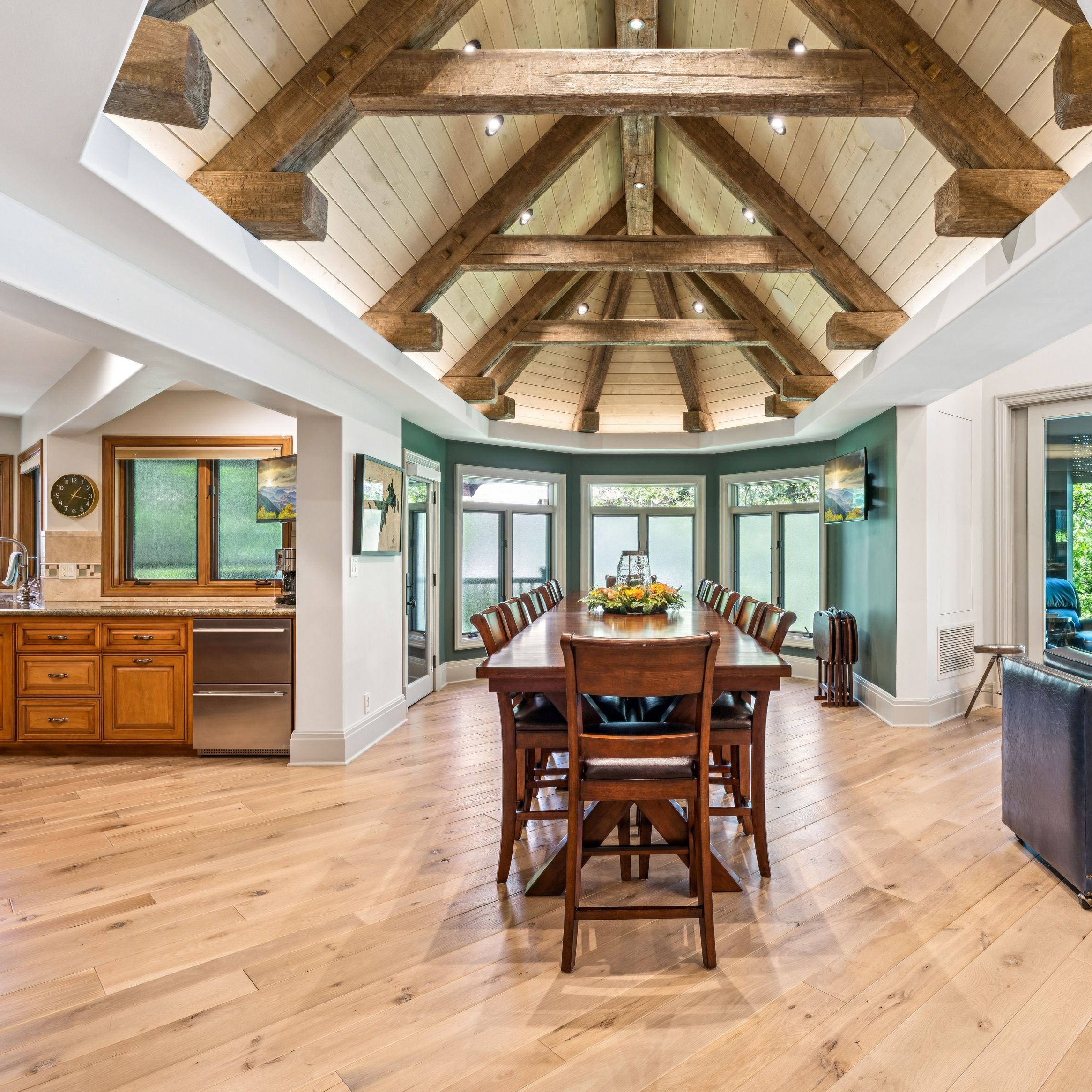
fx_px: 768
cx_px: 658
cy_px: 546
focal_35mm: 22
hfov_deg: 70.0
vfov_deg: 70.8
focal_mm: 16.4
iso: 100
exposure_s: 1/1.67
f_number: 13
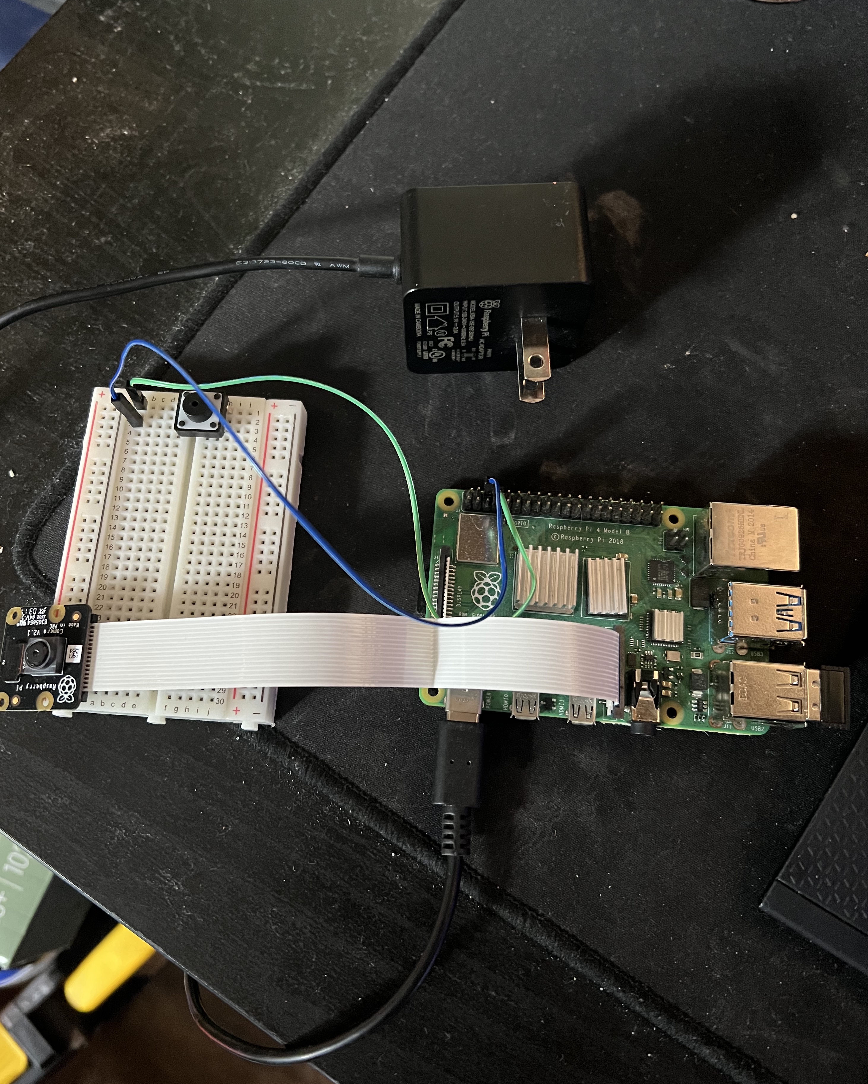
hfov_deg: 51.5
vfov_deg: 62.2
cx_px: 420
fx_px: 899
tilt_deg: -74.3
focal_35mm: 28
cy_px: 509
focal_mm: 5.7
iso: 640
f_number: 1.5
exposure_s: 1/40
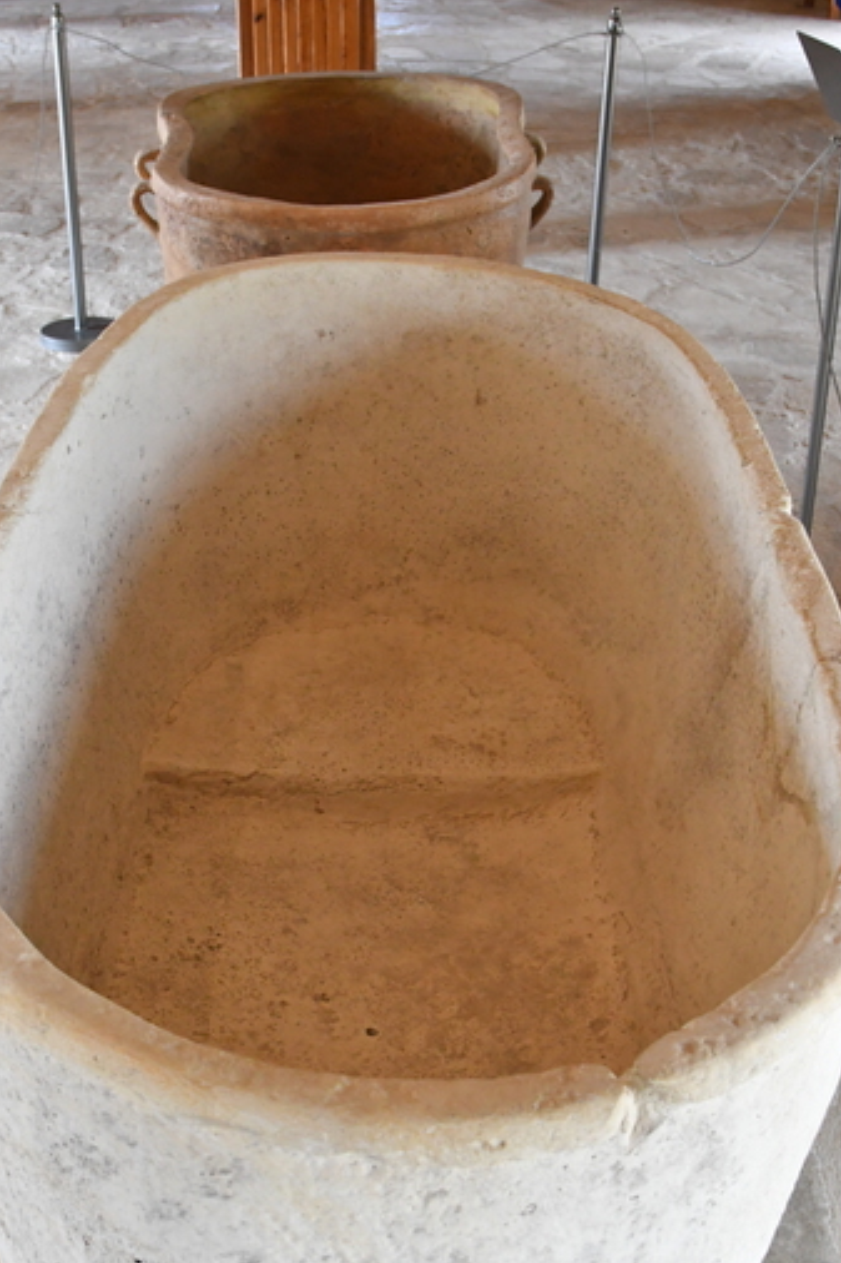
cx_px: 364
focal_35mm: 47
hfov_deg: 28.6
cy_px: 814
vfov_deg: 41.5
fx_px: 1648
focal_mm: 24
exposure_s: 1/125
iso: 2500
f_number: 5.6
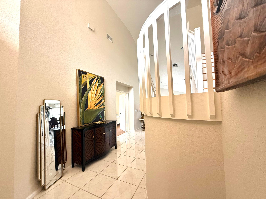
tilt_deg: +2.5
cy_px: 100
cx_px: 133
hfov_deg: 102.1
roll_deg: +1.0
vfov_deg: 85.7
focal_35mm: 14
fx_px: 108
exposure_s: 1/99
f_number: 2.2
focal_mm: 2.22
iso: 125
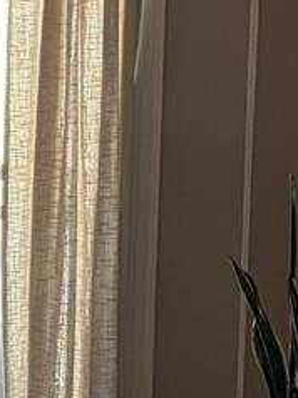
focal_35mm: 168
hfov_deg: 8.2
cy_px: 147
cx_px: -372
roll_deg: -1.0
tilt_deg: -2.2
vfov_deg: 11.8
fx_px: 1932
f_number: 1.6
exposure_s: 1/173
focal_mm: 5.96
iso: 125
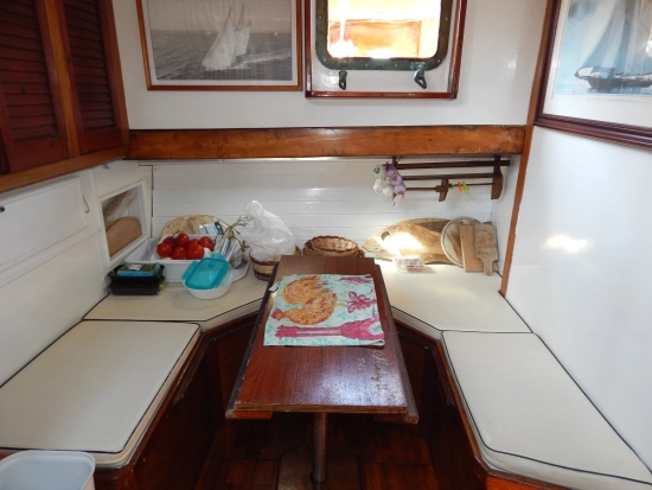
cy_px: 245
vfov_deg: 58.9
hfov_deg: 73.9
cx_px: 326
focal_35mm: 23
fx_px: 433
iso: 200
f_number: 3
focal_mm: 4
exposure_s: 1/30
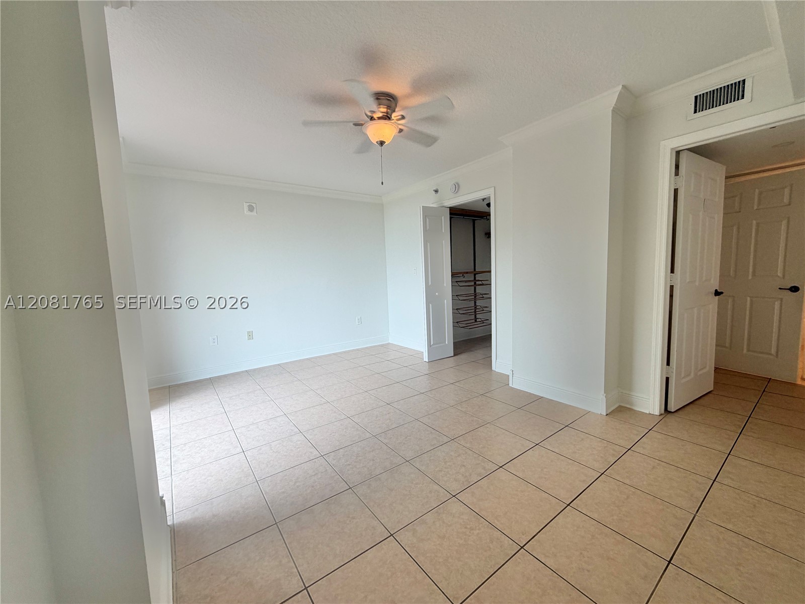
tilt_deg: -4.6
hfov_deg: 102.1
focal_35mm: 14
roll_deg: +2.5
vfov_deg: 85.7
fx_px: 326
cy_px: 302
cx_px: 402
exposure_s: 1/120
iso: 64
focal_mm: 2.22
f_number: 2.2
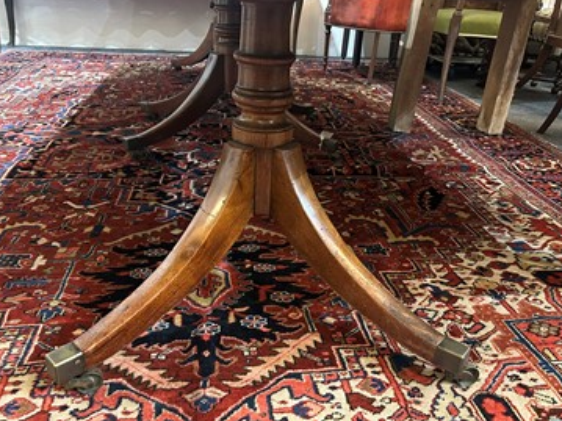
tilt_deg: -28.5
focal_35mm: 29
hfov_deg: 61.7
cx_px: 269
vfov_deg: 48.2
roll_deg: -2.9
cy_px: 228
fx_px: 471
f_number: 1.5
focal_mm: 5.7
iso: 500
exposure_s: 1/25
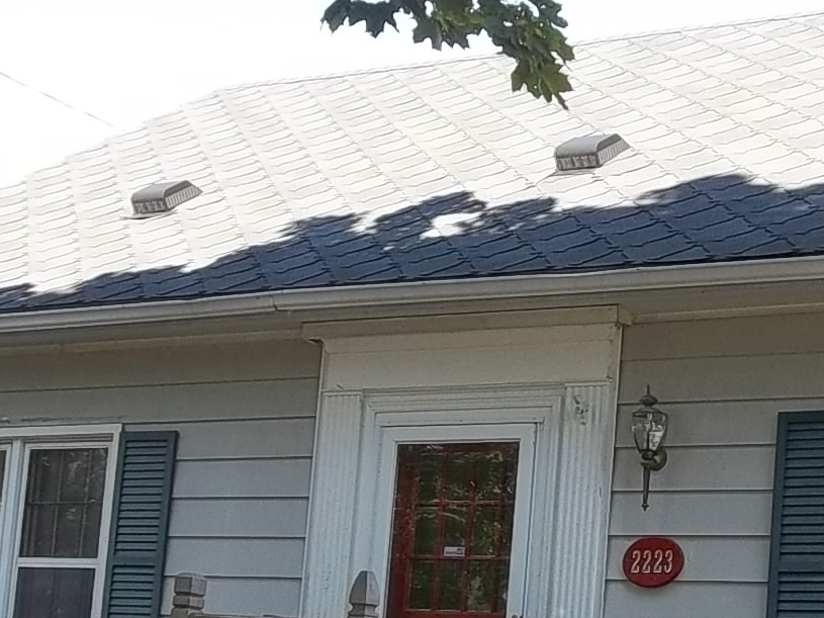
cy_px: 512
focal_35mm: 93
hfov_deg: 20.7
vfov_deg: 15.8
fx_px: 2213
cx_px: 722
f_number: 4
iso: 80
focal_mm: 6.6
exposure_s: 1/125
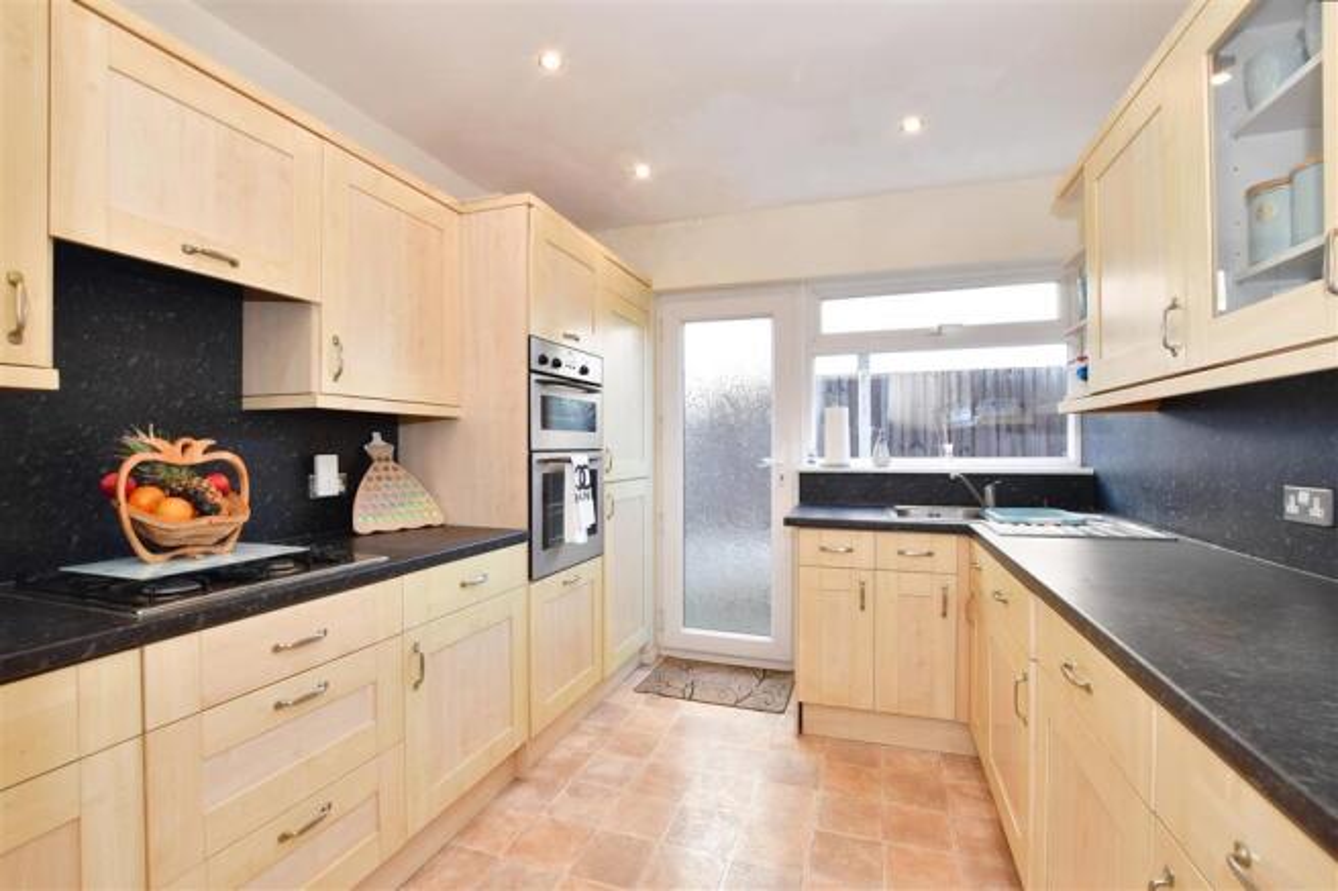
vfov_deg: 77.3
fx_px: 557
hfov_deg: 100.4
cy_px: 446
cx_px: 669
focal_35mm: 15
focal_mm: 10
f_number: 8
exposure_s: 1/8
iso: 200
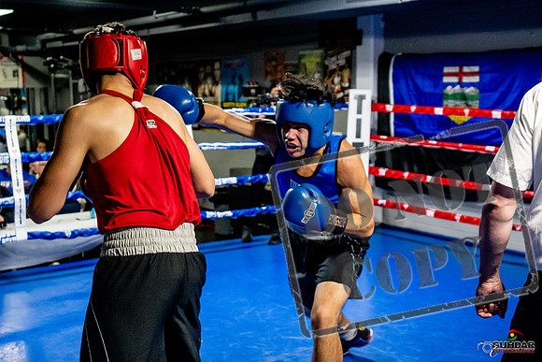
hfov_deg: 38.2
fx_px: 783
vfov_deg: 26.0
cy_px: 181
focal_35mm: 52
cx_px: 271
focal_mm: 35
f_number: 2.8
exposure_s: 1/800
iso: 5000
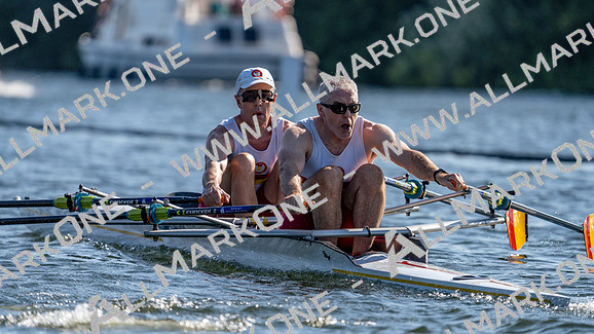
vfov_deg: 2.4
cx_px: 297
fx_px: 8032
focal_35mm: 510
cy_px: 180
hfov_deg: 4.2
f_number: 6.3
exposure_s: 1/1600
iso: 250
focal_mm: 485
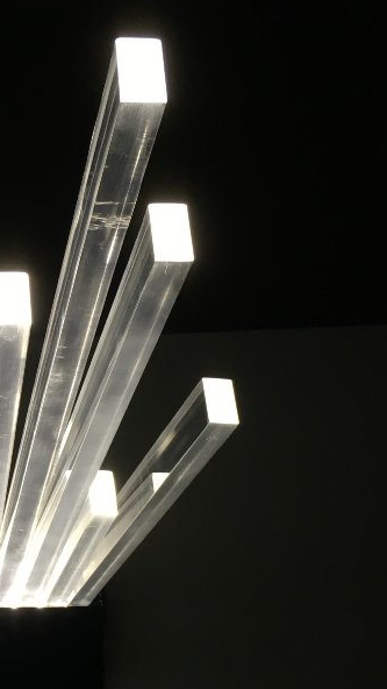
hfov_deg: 17.8
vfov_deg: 32.8
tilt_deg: -61.5
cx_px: -95
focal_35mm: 64
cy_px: 405
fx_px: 1168
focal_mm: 4.15
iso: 64
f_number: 2.2
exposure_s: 1/33
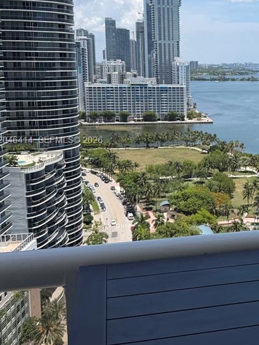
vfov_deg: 36.0
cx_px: 271
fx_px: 528
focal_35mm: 53
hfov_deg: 25.9
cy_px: 141
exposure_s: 1/4975
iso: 80
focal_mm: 6.76
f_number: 1.78
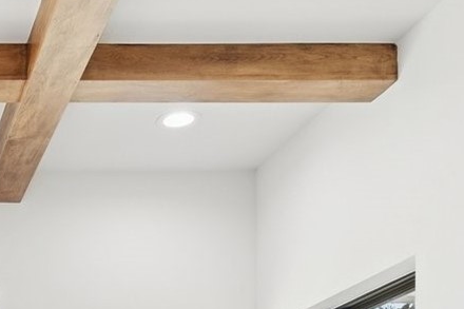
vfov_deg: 16.2
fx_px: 953
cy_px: 515
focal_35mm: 74
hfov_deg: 23.9
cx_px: -149
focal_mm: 16
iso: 200
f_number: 6.3
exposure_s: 1/80
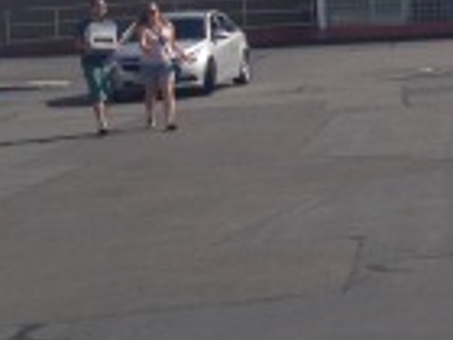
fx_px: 2094
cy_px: 10
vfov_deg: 9.2
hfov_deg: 11.4
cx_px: 841
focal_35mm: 160
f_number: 2.4
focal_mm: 4.28
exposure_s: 1/2404
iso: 50
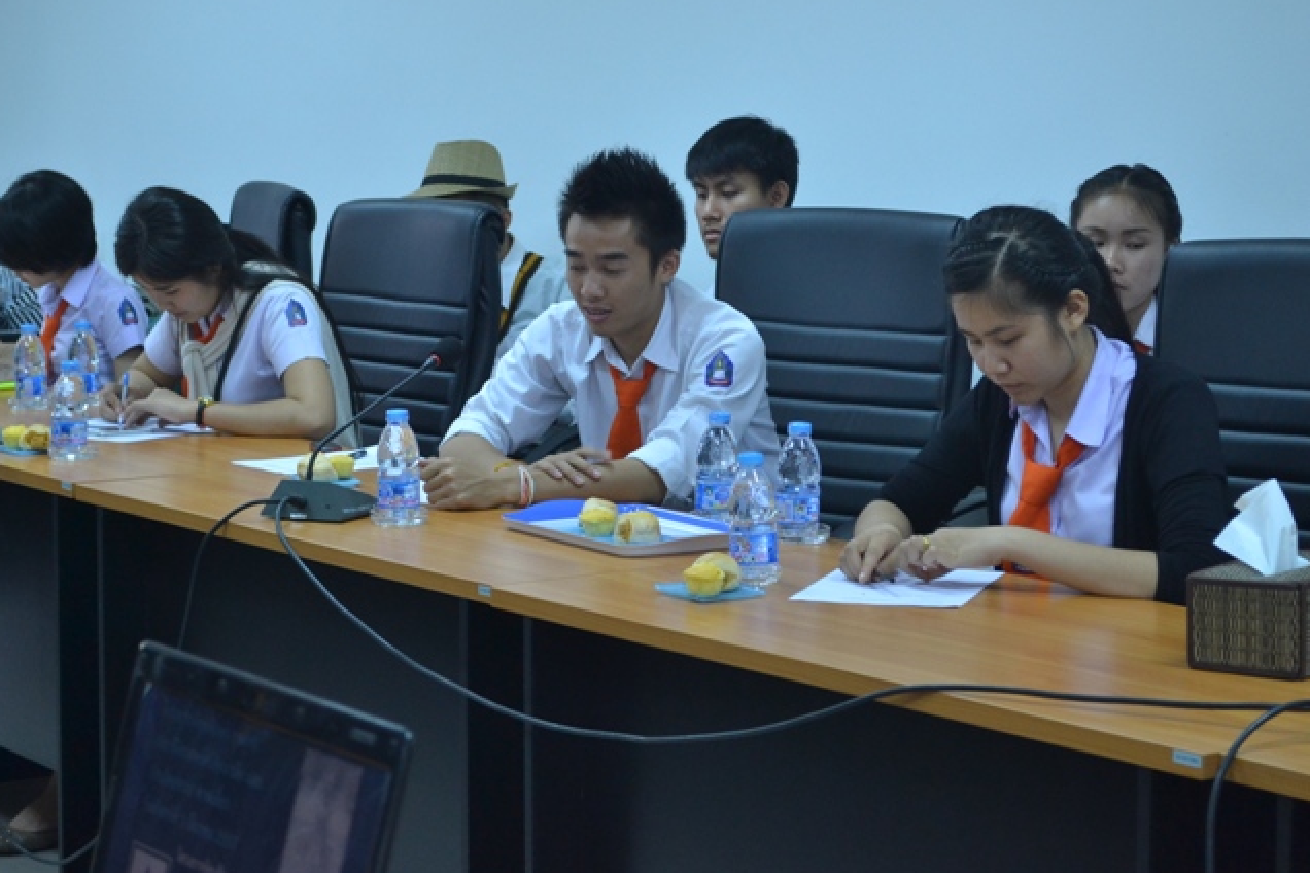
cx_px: 616
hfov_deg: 25.5
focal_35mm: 80
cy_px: 410
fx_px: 2896
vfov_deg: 17.1
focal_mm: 45
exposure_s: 1/30
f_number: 5.3
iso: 800
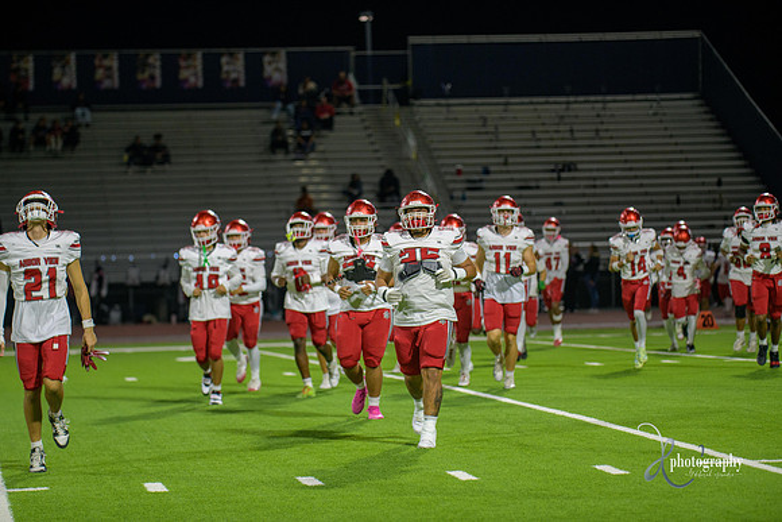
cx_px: 391
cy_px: 261
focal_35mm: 140
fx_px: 3042
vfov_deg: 9.8
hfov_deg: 14.7
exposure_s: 1/250
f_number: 2.8
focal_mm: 140
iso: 1250
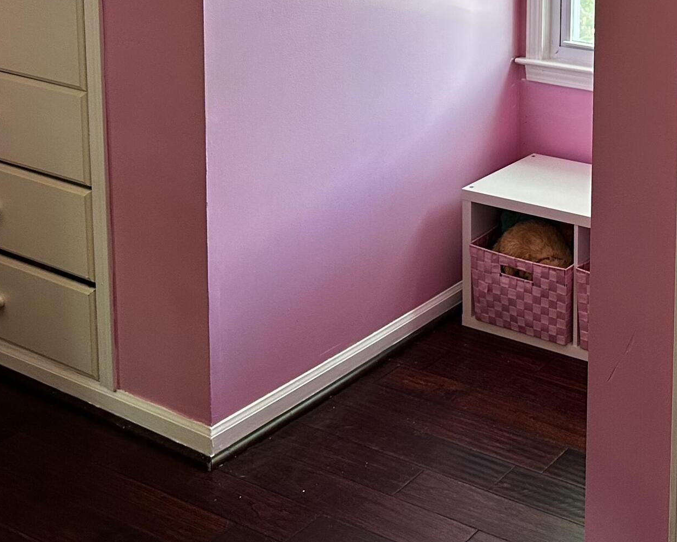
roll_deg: -1.3
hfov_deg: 31.0
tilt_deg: -7.8
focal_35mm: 58
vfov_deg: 24.6
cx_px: 613
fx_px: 1162
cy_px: -41
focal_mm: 6.86
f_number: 1.78
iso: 250
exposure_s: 1/60
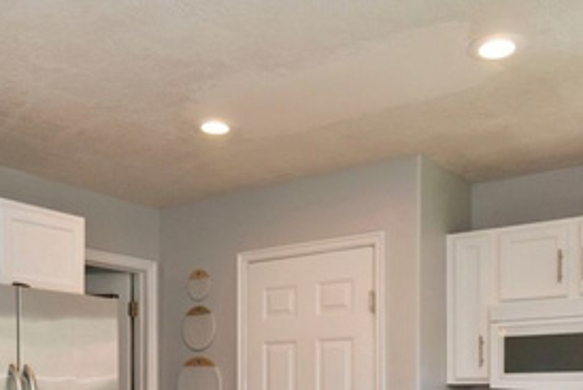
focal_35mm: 42
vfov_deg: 28.3
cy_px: 454
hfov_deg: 46.4
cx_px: 298
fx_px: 680
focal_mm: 12
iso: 200
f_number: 5
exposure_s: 1/80
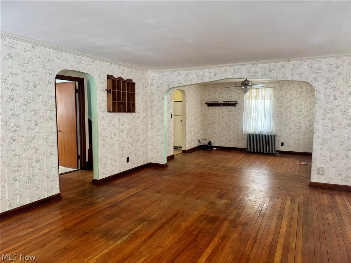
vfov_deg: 56.8
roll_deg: -0.9
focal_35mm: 24
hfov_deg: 71.6
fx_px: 243
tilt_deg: -5.1
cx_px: 176
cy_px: 132
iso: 400
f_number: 1.78
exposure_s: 1/60
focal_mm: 6.76
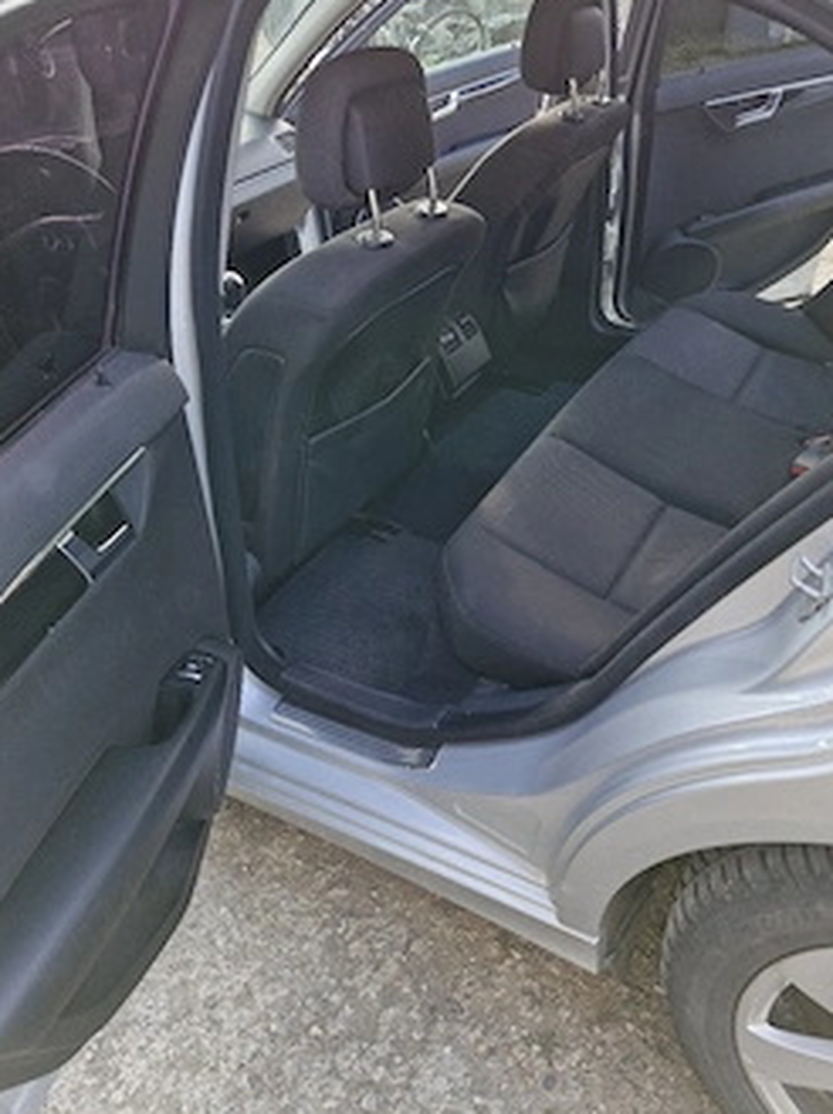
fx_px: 900
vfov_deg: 62.9
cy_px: 440
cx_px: 423
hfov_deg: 49.7
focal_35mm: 28
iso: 80
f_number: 1.8
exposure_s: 1/182
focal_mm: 5.54
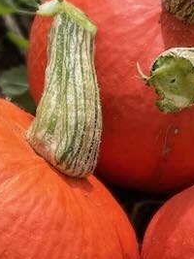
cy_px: 644
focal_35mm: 266
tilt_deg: -63.0
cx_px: 159
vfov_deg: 7.0
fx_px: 1989
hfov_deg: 5.6
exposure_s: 1/2283
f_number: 2
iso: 32
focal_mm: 6
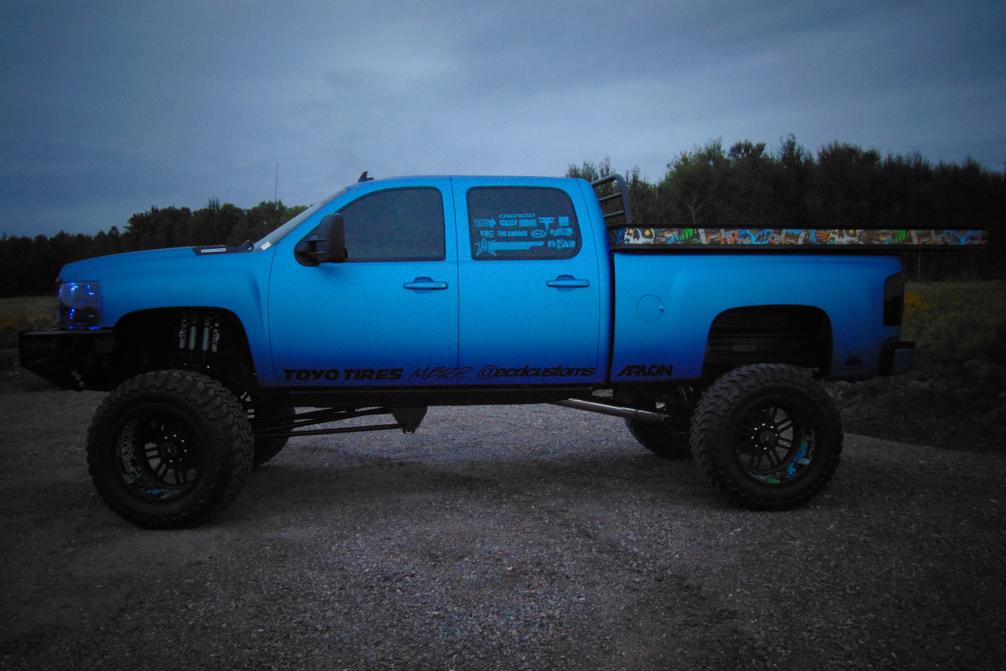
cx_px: 509
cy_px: 336
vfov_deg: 35.9
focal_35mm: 37
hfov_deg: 51.9
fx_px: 1034
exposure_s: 1/13
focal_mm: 6.3
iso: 400
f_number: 3.2
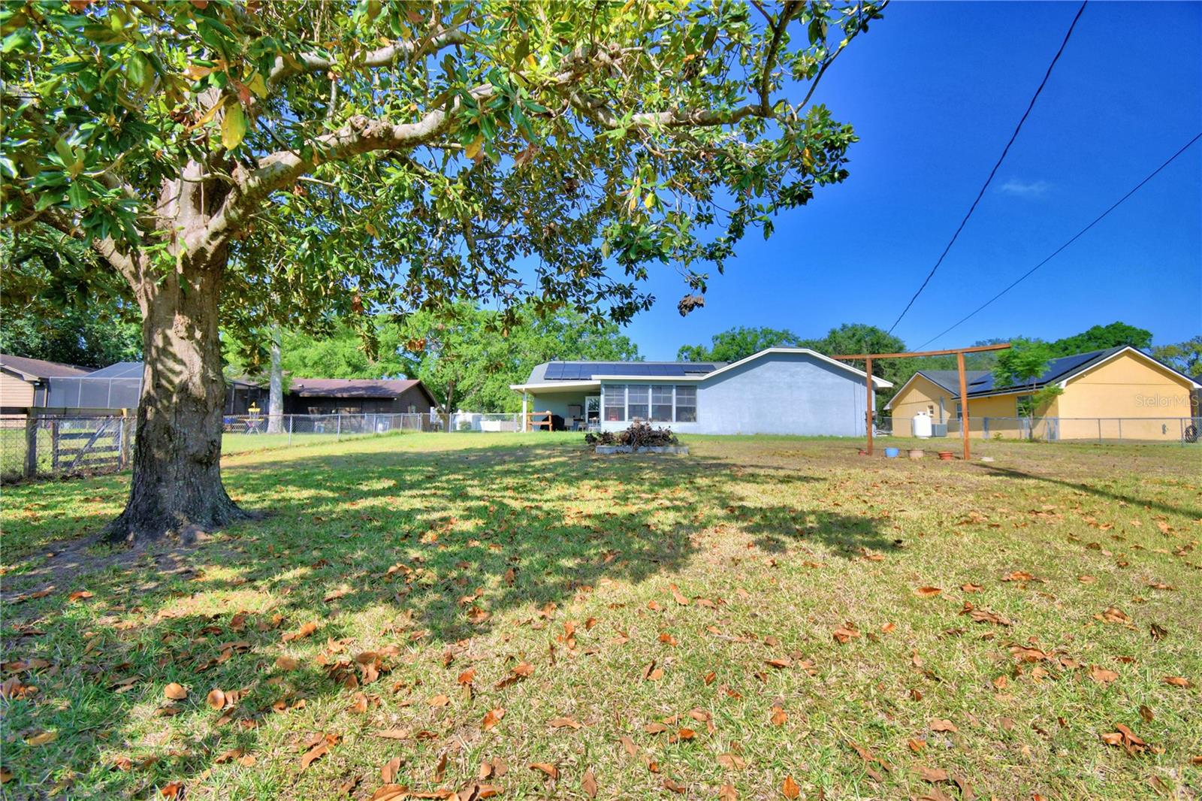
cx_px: 601
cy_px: 400
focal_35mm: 15
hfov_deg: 100.4
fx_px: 501
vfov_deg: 77.3
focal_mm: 10
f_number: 4.5
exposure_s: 1/1000
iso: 100
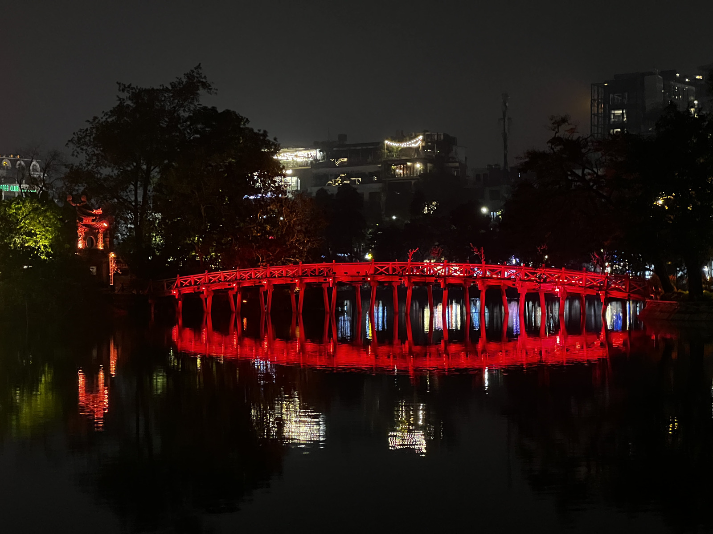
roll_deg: +1.1
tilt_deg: +1.3
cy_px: 267
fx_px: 1586
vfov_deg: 19.1
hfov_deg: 25.3
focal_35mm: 77
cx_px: 356
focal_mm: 9
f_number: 2.8
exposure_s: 1/25
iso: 2000
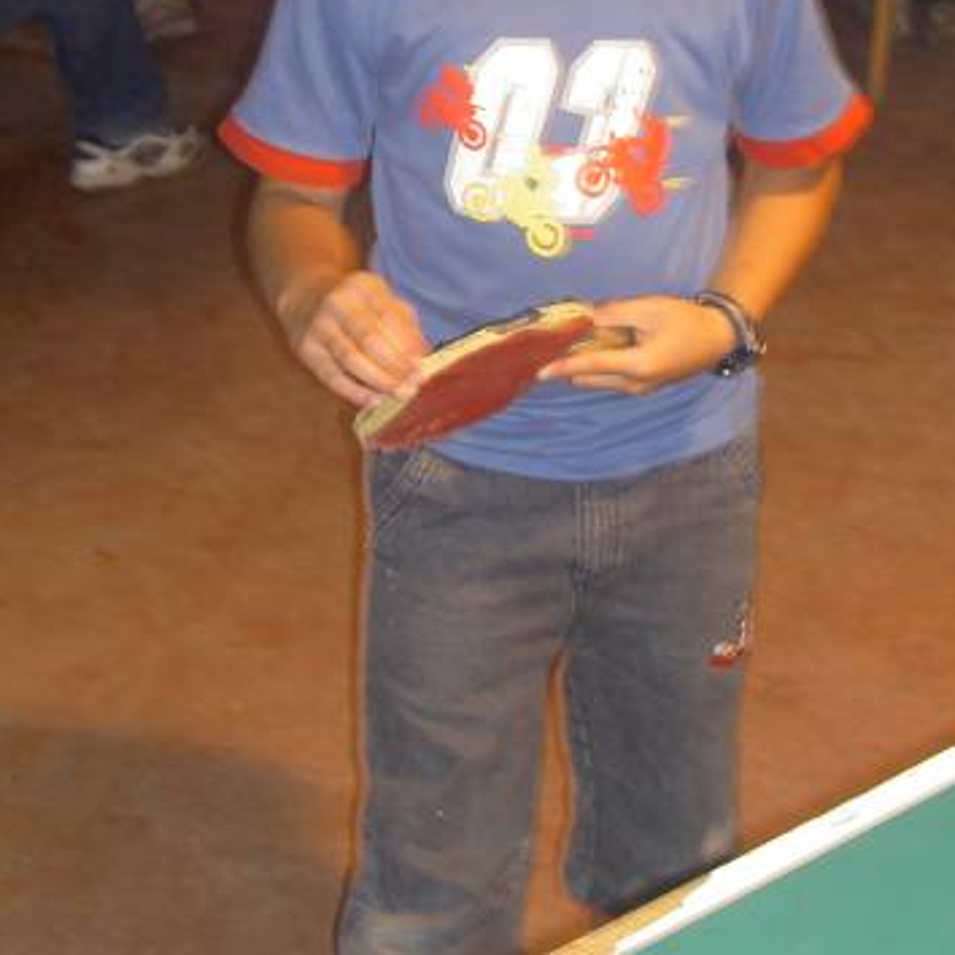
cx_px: 540
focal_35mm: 78
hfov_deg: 22.2
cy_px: 138
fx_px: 2435
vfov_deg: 21.8
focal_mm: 8
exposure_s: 1/8
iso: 100
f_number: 2.8
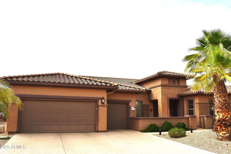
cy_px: 77
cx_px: 116
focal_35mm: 30
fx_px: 192
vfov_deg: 43.6
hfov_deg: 61.9
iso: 100
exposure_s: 1/200
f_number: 14
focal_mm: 20
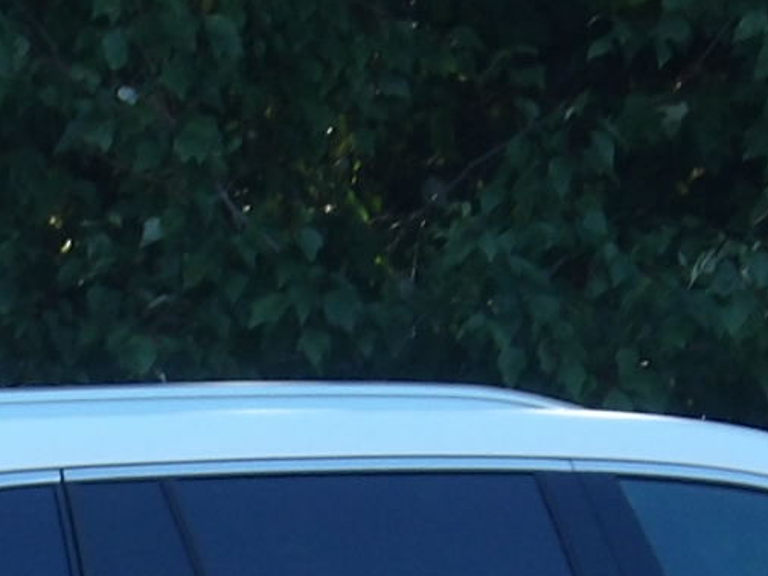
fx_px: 25337
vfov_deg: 1.3
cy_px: 1015
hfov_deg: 1.7
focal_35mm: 1142
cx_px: 218
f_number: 4.5
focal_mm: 39.8
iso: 100
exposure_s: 1/130
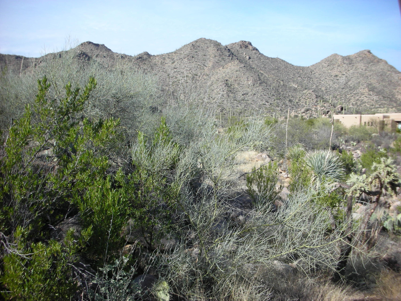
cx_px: 200
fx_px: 405
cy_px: 150
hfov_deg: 52.6
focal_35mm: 35
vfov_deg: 40.7
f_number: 8.5
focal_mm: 5.8
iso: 50
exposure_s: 1/62.7
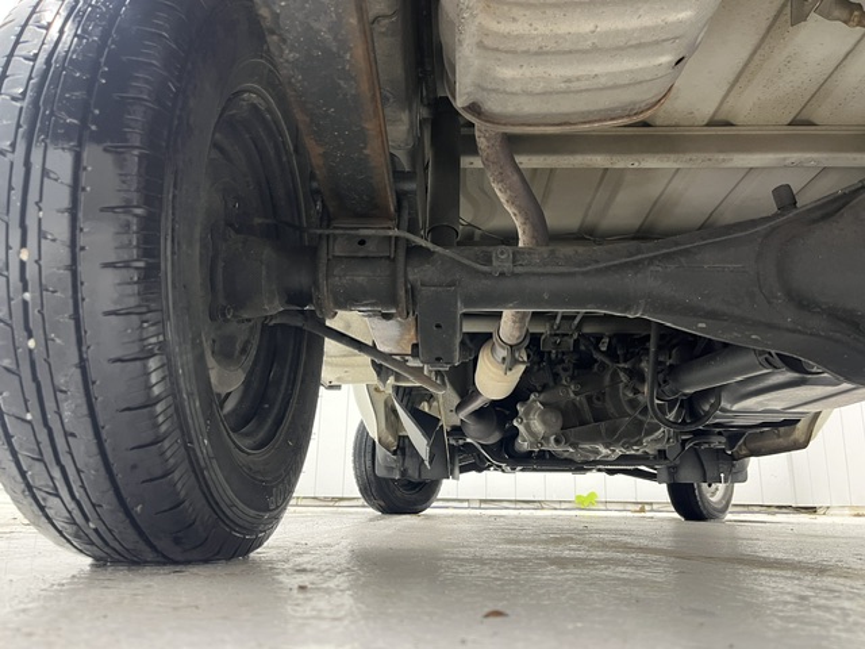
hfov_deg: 67.3
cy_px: 324
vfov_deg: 53.1
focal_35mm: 26
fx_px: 650
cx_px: 432
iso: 250
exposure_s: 1/50
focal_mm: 5.1
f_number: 1.6
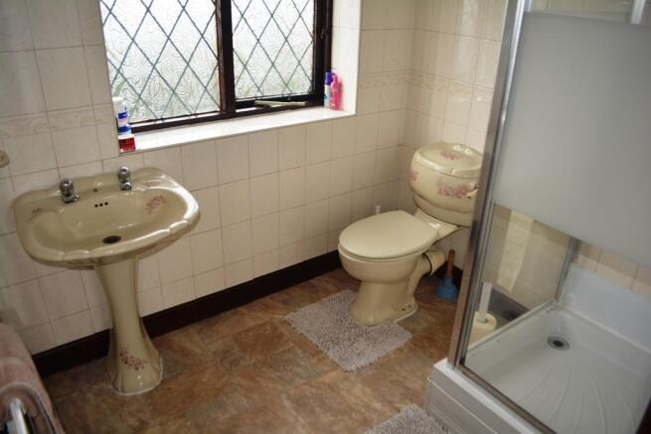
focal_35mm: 27
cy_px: 217
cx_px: 326
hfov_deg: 67.4
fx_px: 488
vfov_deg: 48.0
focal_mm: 18
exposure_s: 1/125
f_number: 3.5
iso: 400
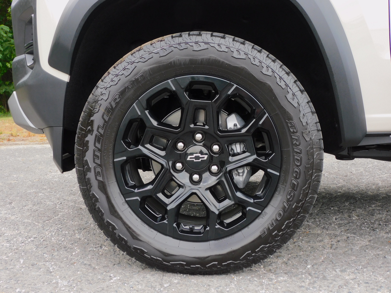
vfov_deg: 32.2
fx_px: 508
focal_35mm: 45
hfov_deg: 42.1
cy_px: 146
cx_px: 196
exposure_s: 1/160
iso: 125
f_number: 4
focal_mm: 8.1
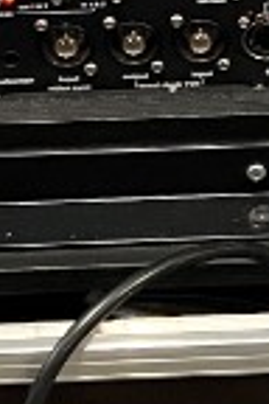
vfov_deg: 10.0
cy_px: -98
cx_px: 370
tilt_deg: -34.4
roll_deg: +2.1
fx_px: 2275
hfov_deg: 6.7
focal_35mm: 203
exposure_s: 1/50
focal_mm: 5.7
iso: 200
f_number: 1.5
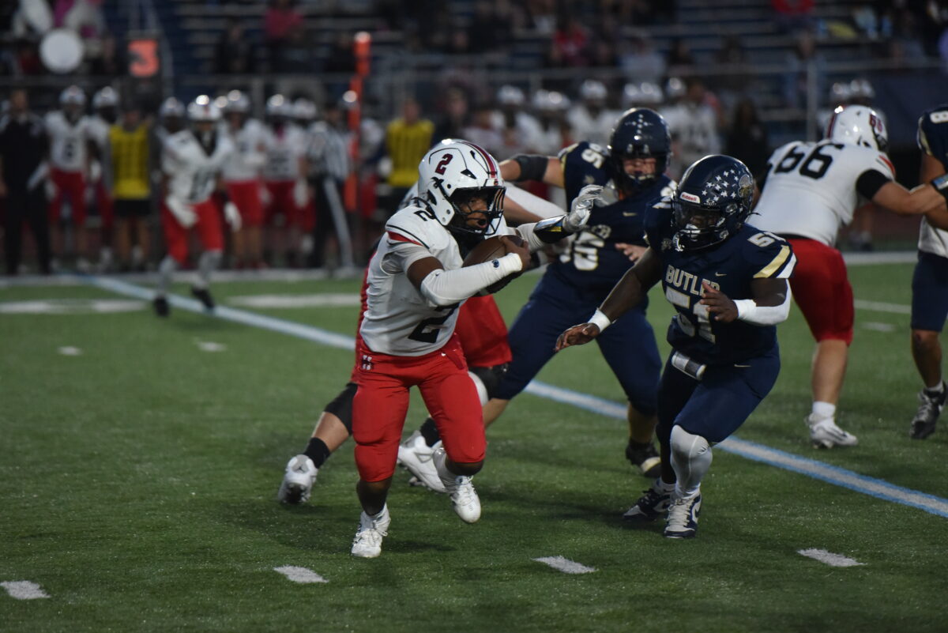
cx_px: 474
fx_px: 5268
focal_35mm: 200
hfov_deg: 10.3
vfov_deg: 6.9
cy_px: 316
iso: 5600
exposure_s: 1/3200
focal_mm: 200
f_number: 2.8
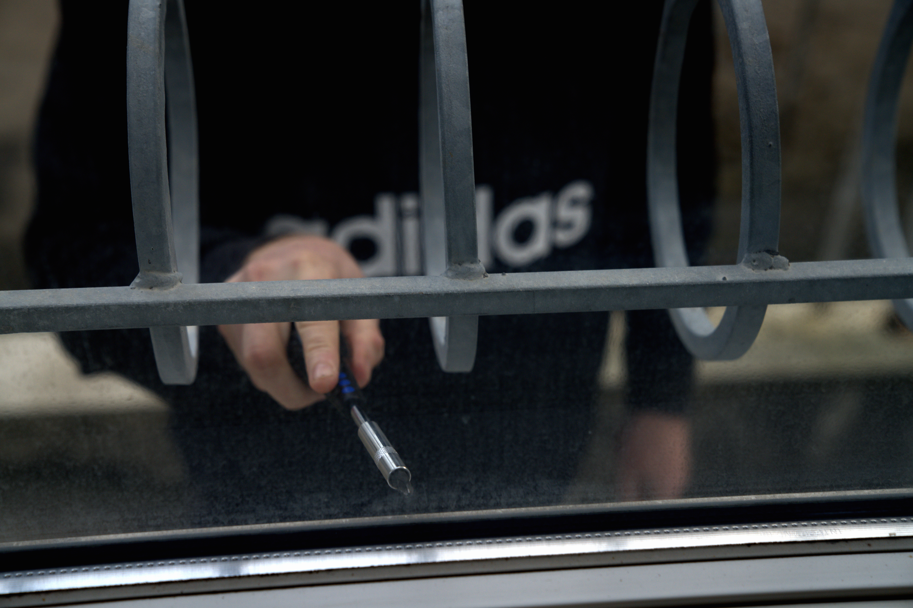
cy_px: 304
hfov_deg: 36.9
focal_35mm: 54
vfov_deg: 25.1
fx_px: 1369
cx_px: 456
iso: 1000
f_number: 4
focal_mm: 54
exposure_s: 1/160
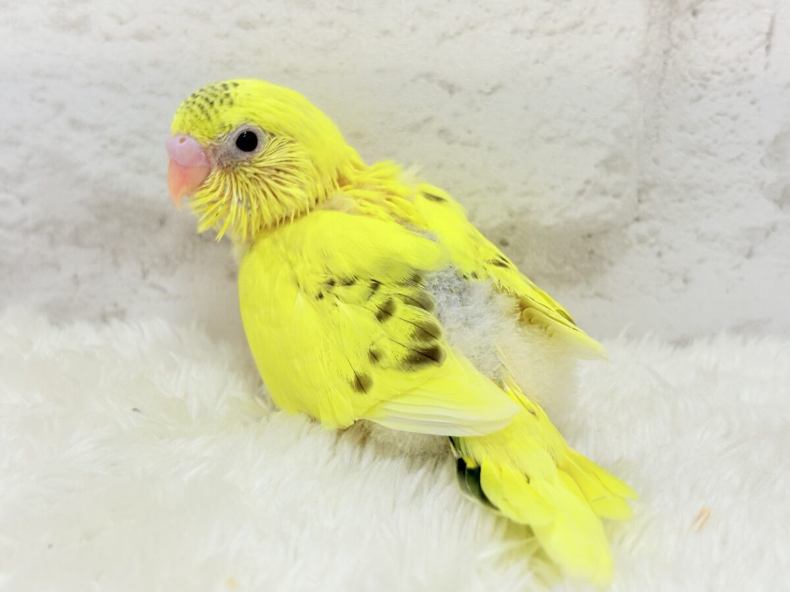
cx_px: 395
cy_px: 296
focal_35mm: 52
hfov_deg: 36.8
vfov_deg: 28.0
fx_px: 1187
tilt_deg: -17.5
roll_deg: +0.0
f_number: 1.6
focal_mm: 5.96
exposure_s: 1/100
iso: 64
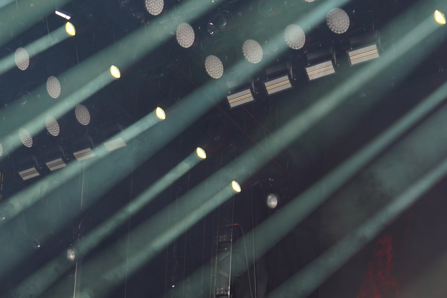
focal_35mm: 106
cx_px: 147
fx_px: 1316
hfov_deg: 19.2
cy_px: 322
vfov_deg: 12.7
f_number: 5
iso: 100
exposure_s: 1/80
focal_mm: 48
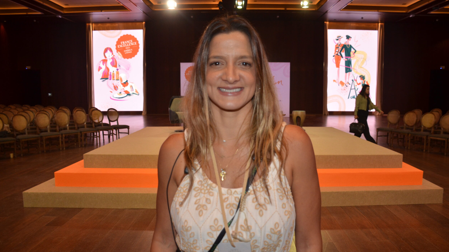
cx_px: 230
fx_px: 345
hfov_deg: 66.1
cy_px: 132
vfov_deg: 40.2
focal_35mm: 29
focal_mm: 18
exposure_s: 1/60
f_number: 3.5
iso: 560
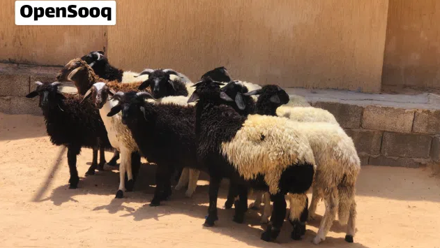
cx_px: 221
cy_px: 126
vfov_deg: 19.1
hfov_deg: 33.3
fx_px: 735
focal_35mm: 63
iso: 20
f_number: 2.8
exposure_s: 1/533
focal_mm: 6.6
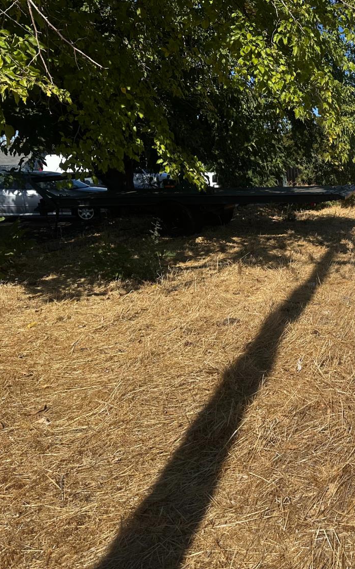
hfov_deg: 33.8
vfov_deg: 56.7
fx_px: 526
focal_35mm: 34
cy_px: 284
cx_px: 361
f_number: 1.78
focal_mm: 6.86
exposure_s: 1/7042
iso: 80
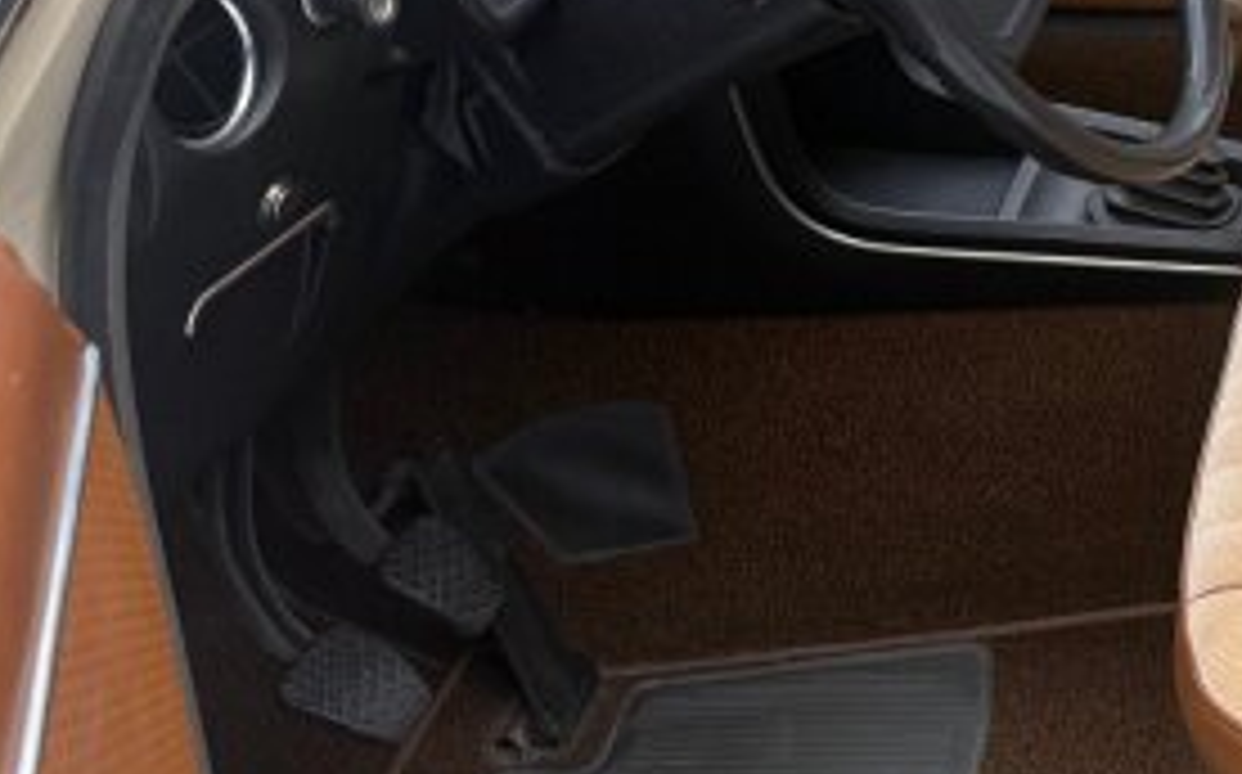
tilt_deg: -28.2
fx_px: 1995
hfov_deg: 30.4
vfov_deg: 21.9
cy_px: 256
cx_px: 1408
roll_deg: -0.6
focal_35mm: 59
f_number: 1.78
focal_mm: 6.76
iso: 200
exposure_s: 1/49
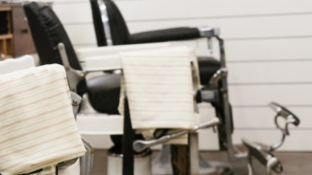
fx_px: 893
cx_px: -3
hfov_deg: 19.2
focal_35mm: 108
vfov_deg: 11.2
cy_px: 140
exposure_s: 1/60
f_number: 3.5
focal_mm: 50
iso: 800
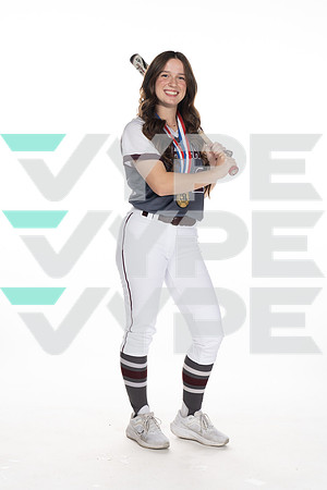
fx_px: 777
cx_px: 164
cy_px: 245
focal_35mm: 57
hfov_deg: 23.8
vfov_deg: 35.1
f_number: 6.3
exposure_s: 1/250
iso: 400
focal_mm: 57
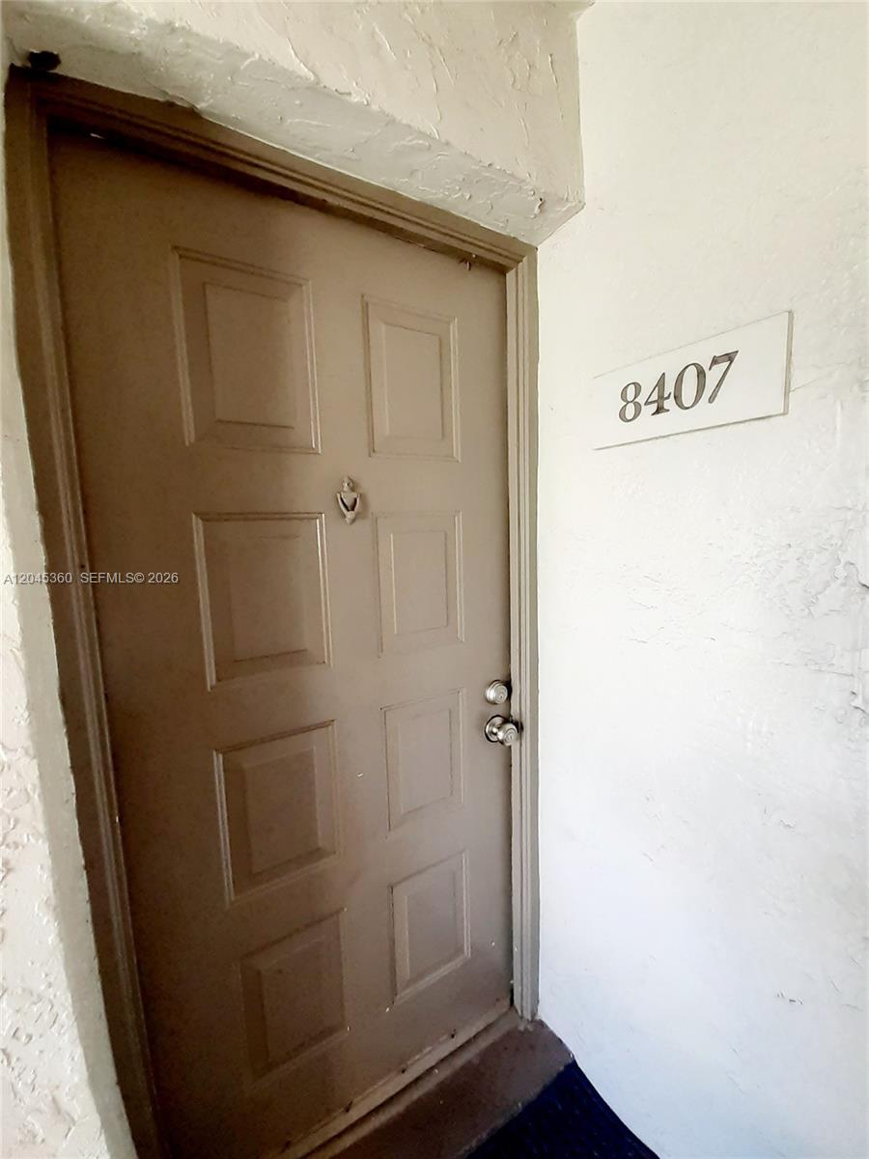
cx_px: 434
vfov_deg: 106.2
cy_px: 580
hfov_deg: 89.9
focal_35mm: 13
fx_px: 435
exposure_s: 1/50
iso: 100
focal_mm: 1.13
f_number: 2.2
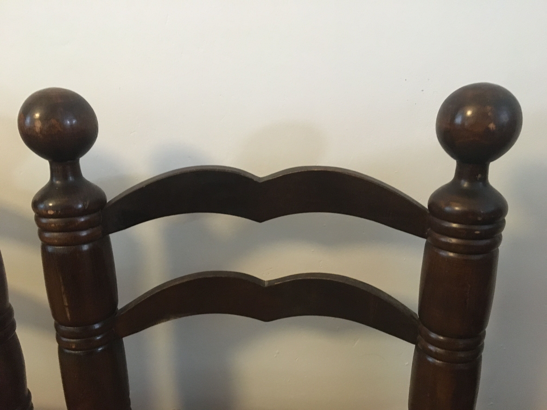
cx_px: 274
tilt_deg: -18.3
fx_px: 458
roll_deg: +0.7
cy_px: 205
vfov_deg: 48.2
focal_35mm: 29
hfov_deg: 61.7
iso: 320
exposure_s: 1/17
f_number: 2.2
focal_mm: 4.15
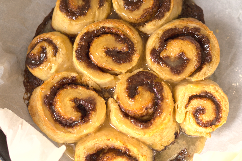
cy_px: 69
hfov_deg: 23.6
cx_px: 134
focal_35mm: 86
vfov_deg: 15.9
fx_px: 578
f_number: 2.8
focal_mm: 50
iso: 100
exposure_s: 1/125
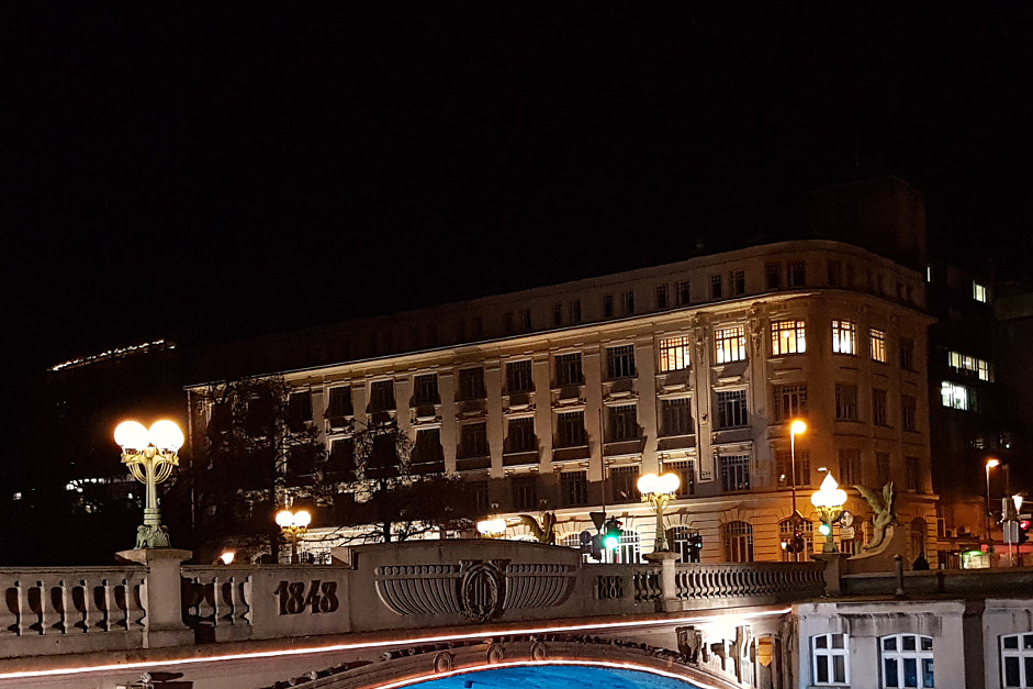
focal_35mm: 46
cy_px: 521
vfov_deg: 28.8
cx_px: 746
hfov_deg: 41.7
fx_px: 1320
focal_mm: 4.2
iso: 320
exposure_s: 1/15
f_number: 1.7
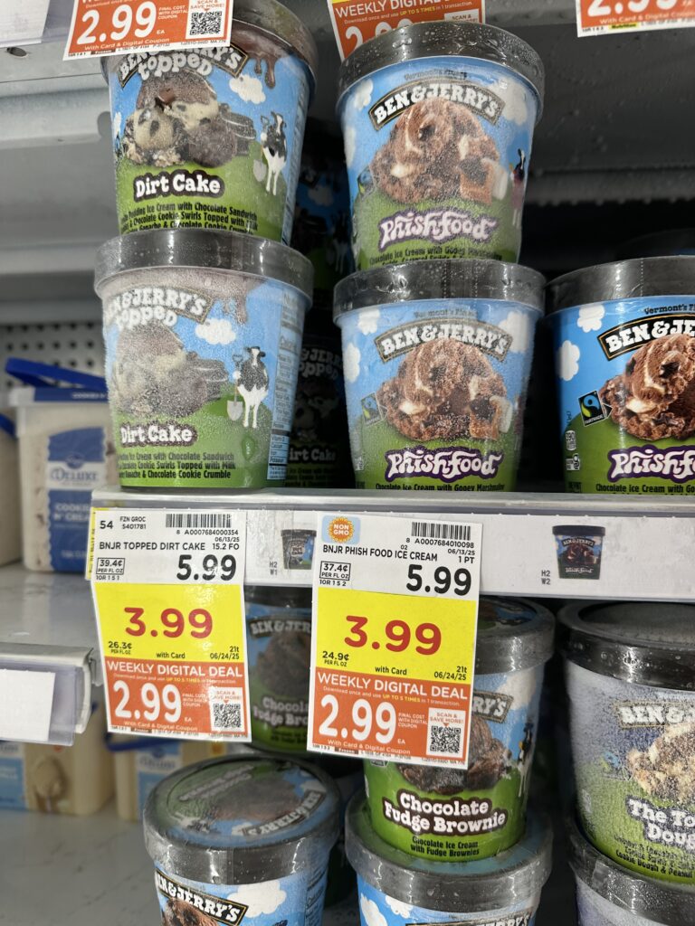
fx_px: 642
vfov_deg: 71.6
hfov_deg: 56.8
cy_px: 463
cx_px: 348
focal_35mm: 24
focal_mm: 6.86
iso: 64
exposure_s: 1/120
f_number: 1.78
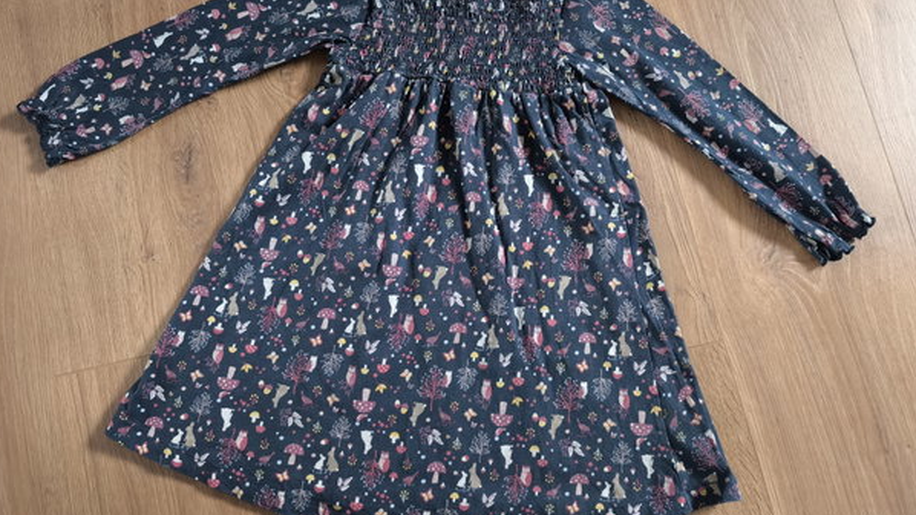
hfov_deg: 71.9
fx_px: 631
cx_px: 453
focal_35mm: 26
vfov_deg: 44.3
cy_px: 243
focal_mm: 6.57
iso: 800
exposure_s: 1/50
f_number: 1.6
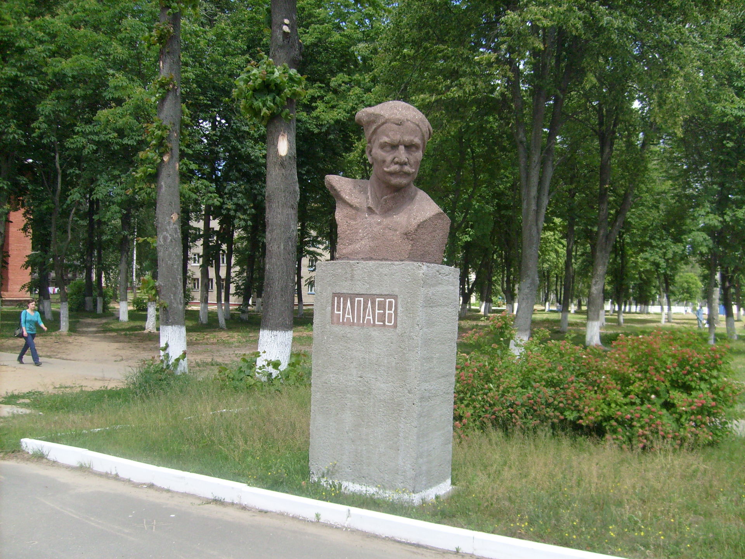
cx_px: 372
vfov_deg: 40.7
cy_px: 280
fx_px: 753
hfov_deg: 52.6
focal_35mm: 35
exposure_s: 1/180
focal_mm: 5.8
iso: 80
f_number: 7.1
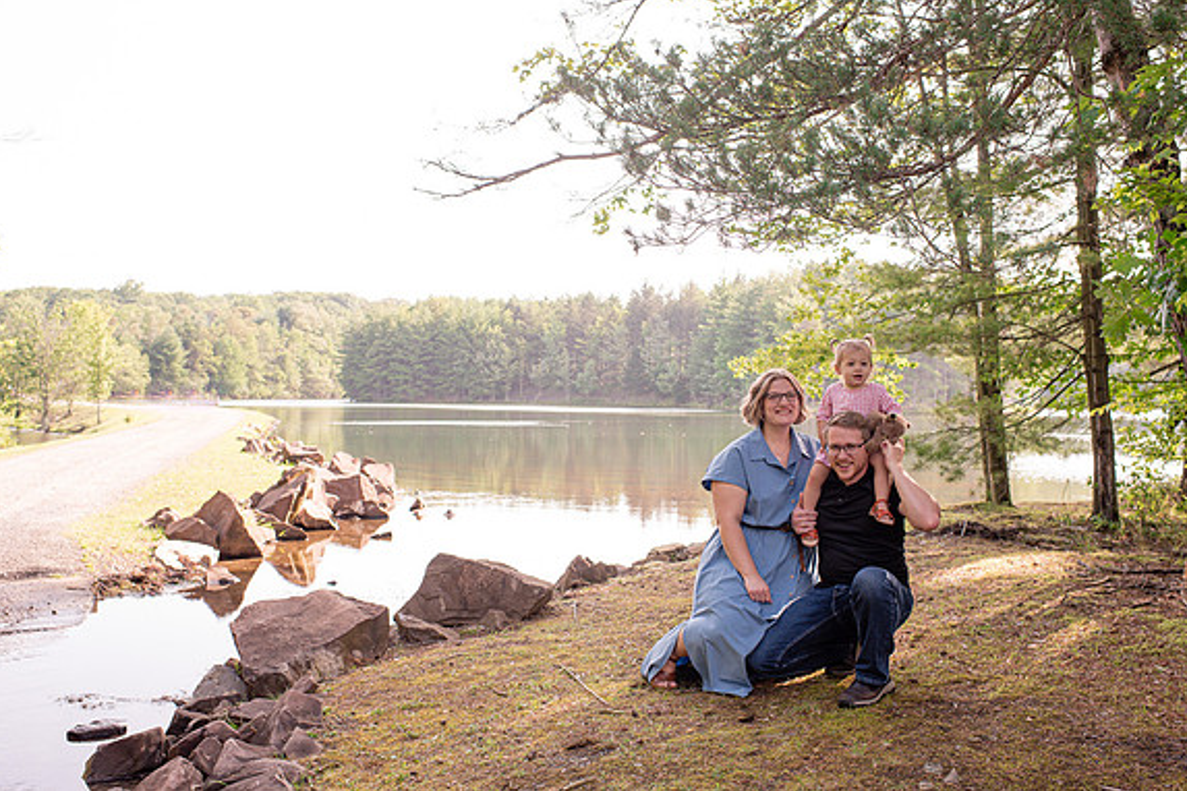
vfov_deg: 35.9
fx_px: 1220
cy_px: 392
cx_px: 592
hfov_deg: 51.9
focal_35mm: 37
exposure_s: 1/400
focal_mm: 35
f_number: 5
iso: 400
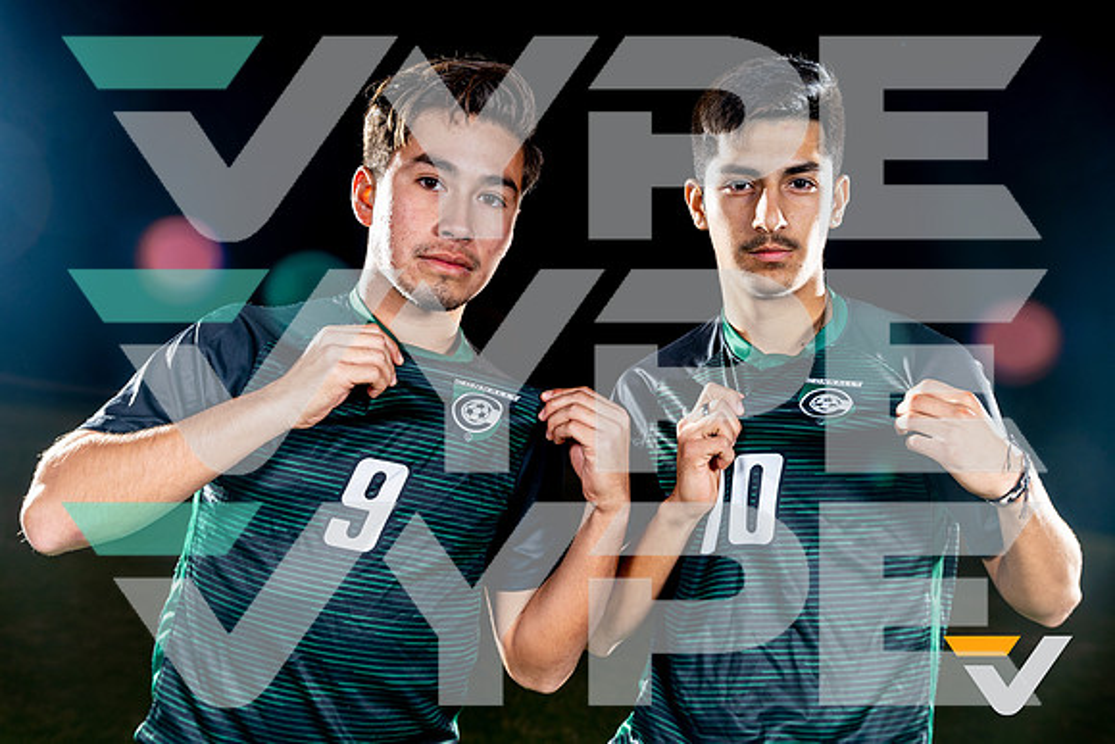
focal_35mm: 41
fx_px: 1270
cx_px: 558
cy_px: 372
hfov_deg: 47.4
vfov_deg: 32.6
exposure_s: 1/125
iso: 100
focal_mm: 41
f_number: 5.6
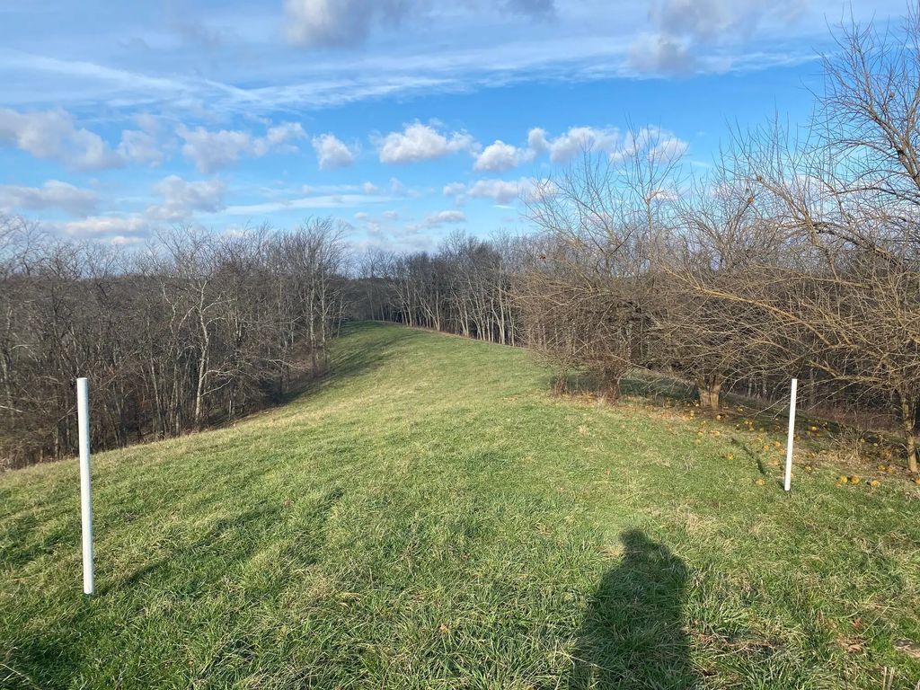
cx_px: 460
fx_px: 691
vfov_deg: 53.1
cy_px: 345
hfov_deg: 67.3
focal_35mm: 26
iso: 32
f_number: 1.8
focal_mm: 4.25
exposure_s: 1/2105
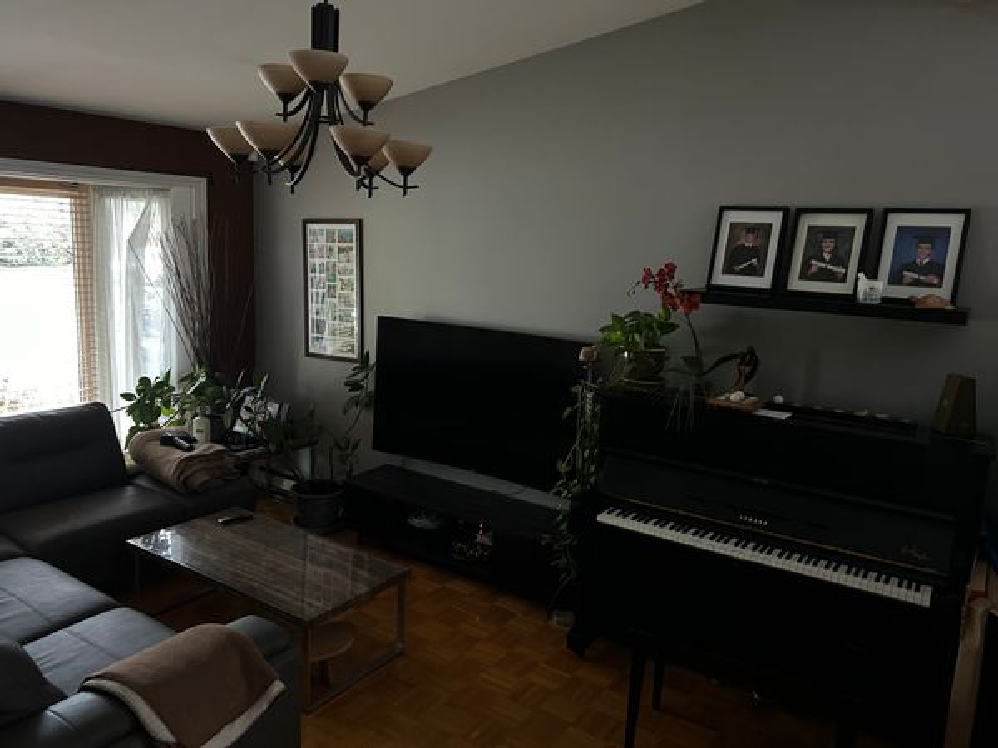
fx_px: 750
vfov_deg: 53.1
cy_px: 374
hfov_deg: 67.3
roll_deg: -2.0
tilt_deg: -10.1
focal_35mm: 26
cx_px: 499
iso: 1000
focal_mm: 5.7
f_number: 1.5
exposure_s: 1/30
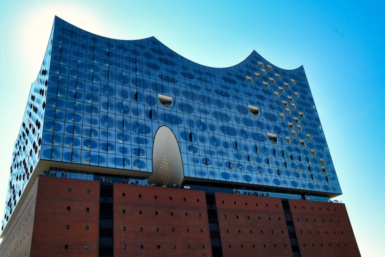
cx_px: 192
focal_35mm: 33
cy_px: 128
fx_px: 353
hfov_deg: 57.2
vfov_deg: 40.0
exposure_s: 1/400
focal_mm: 22
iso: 400
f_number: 10
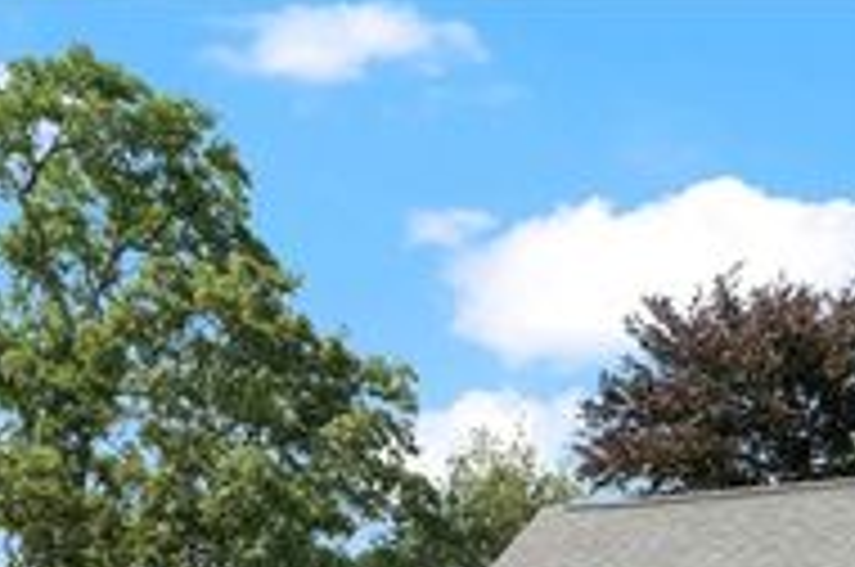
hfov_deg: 25.4
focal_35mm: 79
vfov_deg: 16.3
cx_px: 644
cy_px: 740
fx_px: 1873
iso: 400
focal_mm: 20
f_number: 14
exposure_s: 1/250
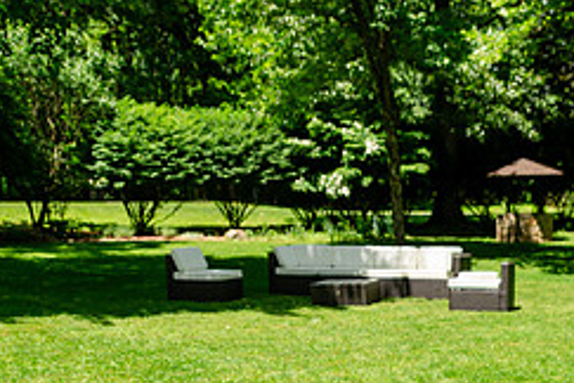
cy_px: 430
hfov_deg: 31.9
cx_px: 510
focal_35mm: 60
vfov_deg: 21.4
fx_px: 957
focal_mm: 24
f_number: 2.8
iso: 320
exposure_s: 1/4000
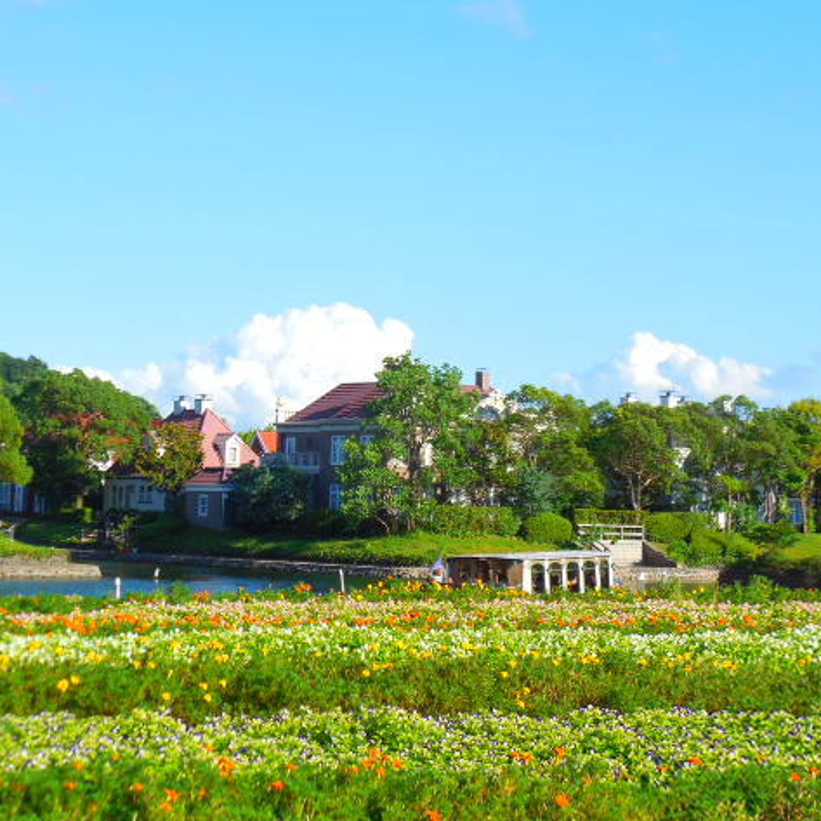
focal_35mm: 85
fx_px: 2281
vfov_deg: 20.4
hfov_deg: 20.4
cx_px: 347
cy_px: 408
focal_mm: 12.6
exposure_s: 1/500
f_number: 4.4
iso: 125
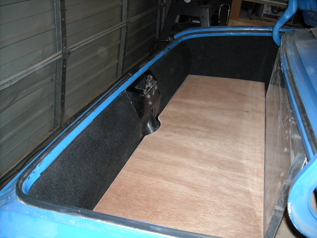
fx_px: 321
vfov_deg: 40.7
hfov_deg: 52.6
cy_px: 119
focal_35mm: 35
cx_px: 158
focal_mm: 5.7
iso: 200
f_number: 2.8
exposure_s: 1/60
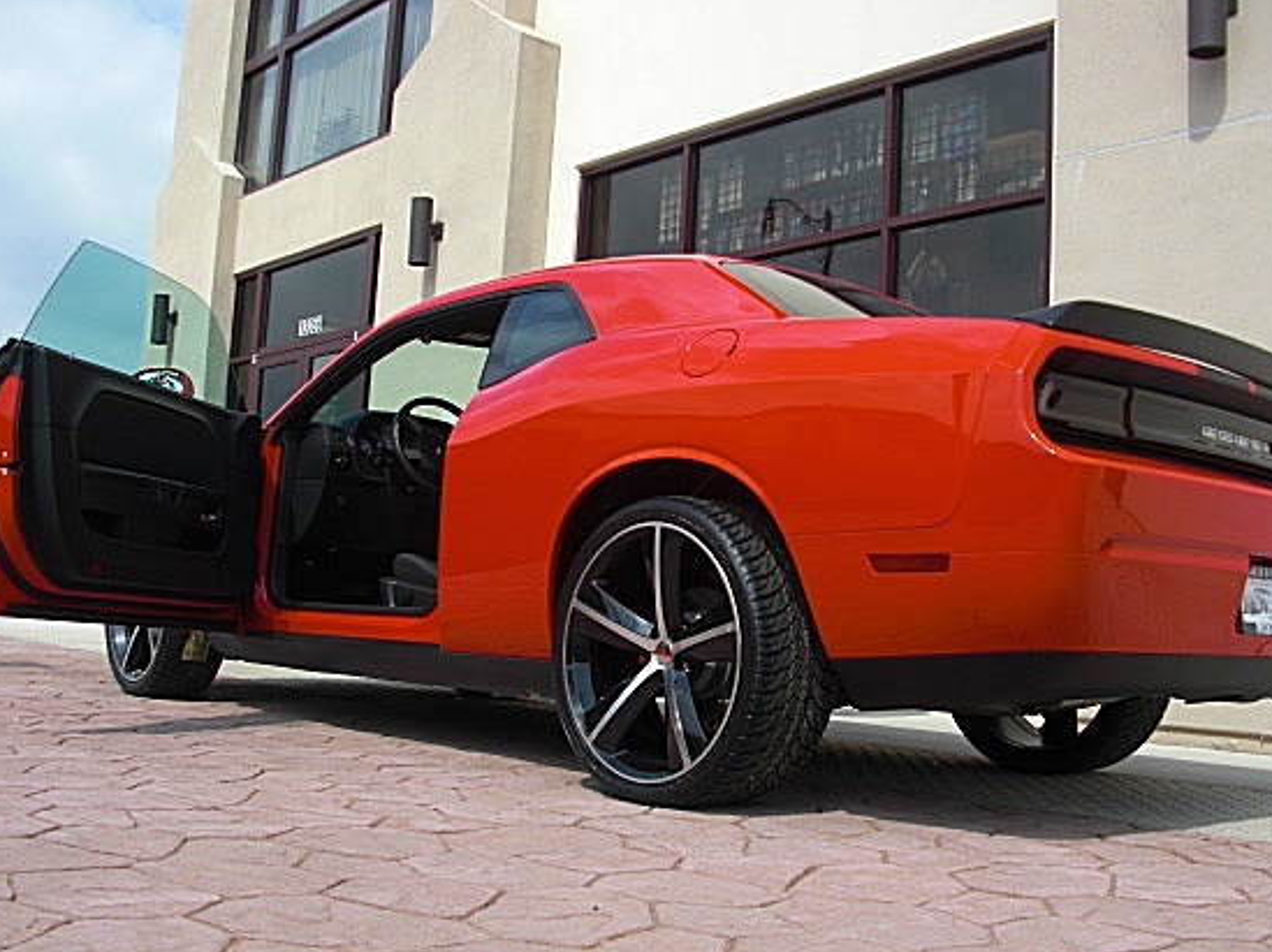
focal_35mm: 42
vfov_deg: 34.3
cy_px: 533
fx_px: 1542
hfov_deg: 44.8
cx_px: 656
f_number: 2.8
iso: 50
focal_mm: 6.3
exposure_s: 1/1000
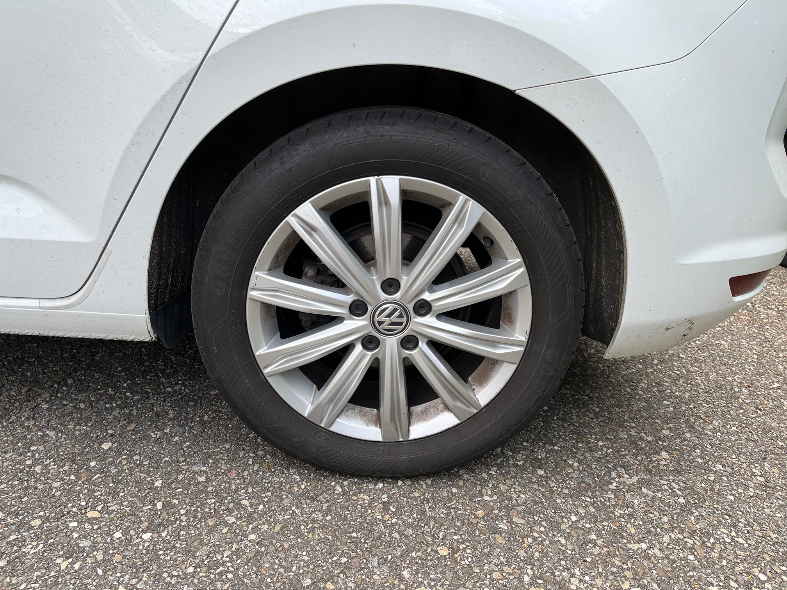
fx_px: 591
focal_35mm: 26
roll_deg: -6.2
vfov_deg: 53.1
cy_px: 295
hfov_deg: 67.3
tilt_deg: -18.7
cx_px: 394
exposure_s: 1/513
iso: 50
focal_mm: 5.1
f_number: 1.6
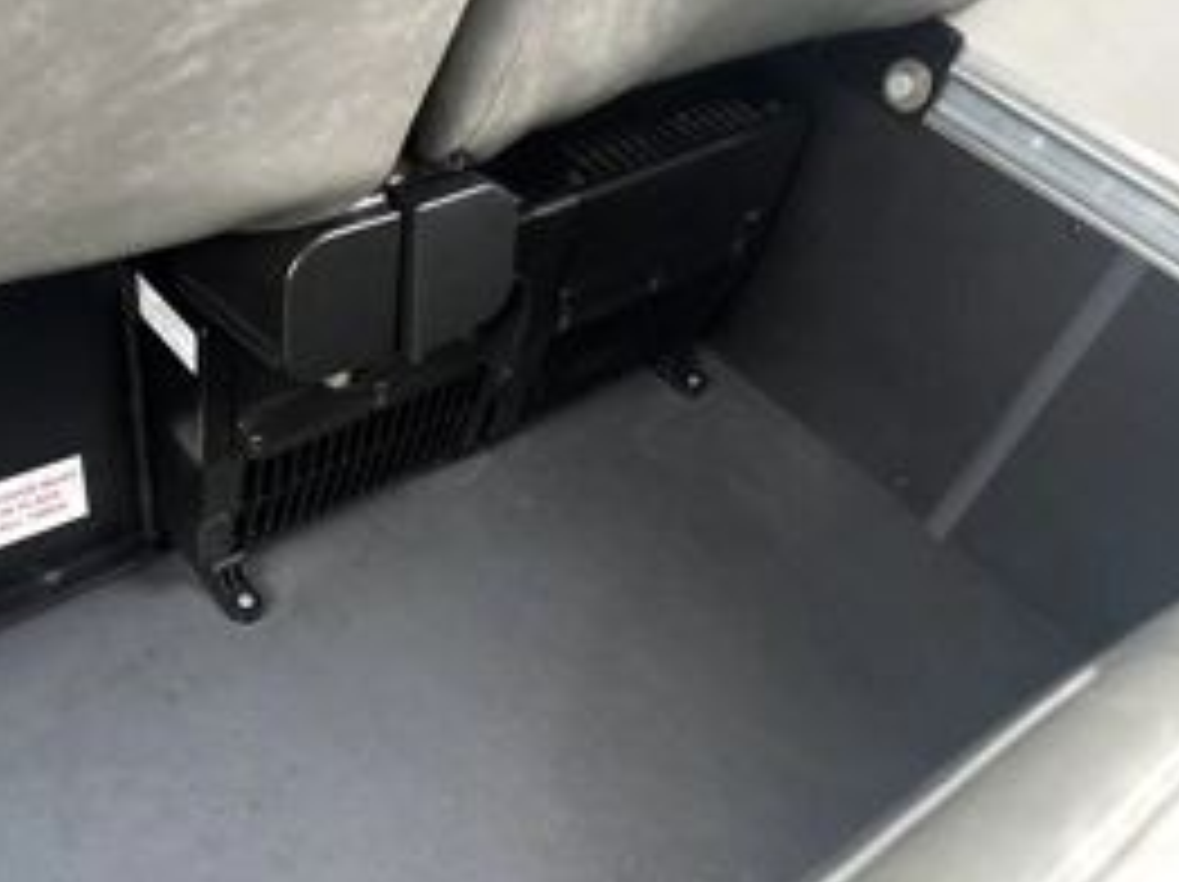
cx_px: 423
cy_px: 490
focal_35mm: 33
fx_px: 1123
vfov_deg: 42.8
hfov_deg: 54.6
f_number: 1.78
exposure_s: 1/32
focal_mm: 6.76
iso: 1000
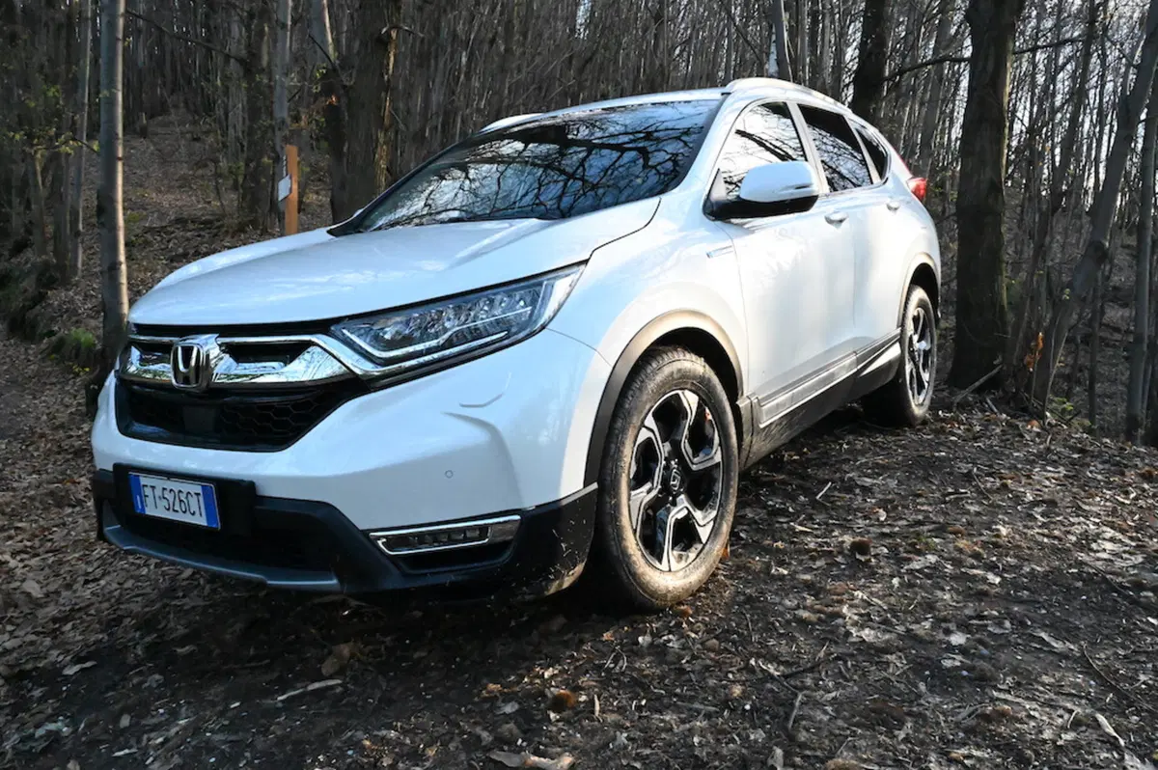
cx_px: 579
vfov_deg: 44.9
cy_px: 385
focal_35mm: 29
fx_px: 932
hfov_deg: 63.7
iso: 32000
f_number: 20
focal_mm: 29
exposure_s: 1/800
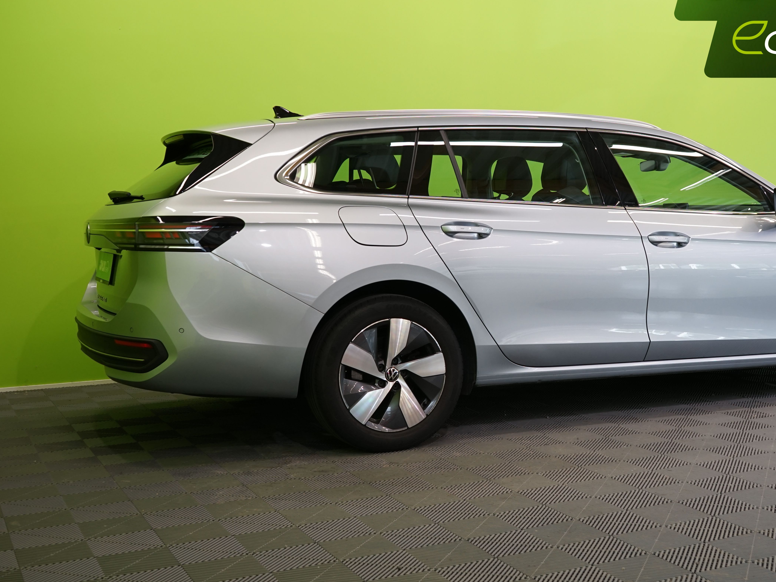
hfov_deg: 40.0
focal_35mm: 47
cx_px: 512
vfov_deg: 30.9
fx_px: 1054
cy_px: 267
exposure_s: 1/40
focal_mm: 34
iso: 500
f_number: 6.3
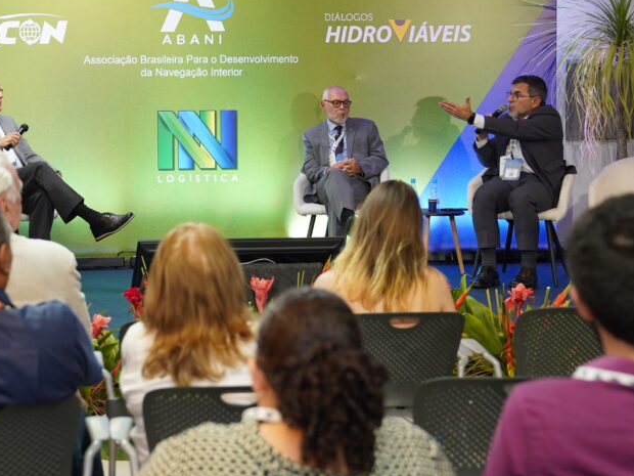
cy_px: 157
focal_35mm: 73
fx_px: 1337
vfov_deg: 20.1
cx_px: 150
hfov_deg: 26.3
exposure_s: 1/80
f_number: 3.2
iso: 800
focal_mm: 46
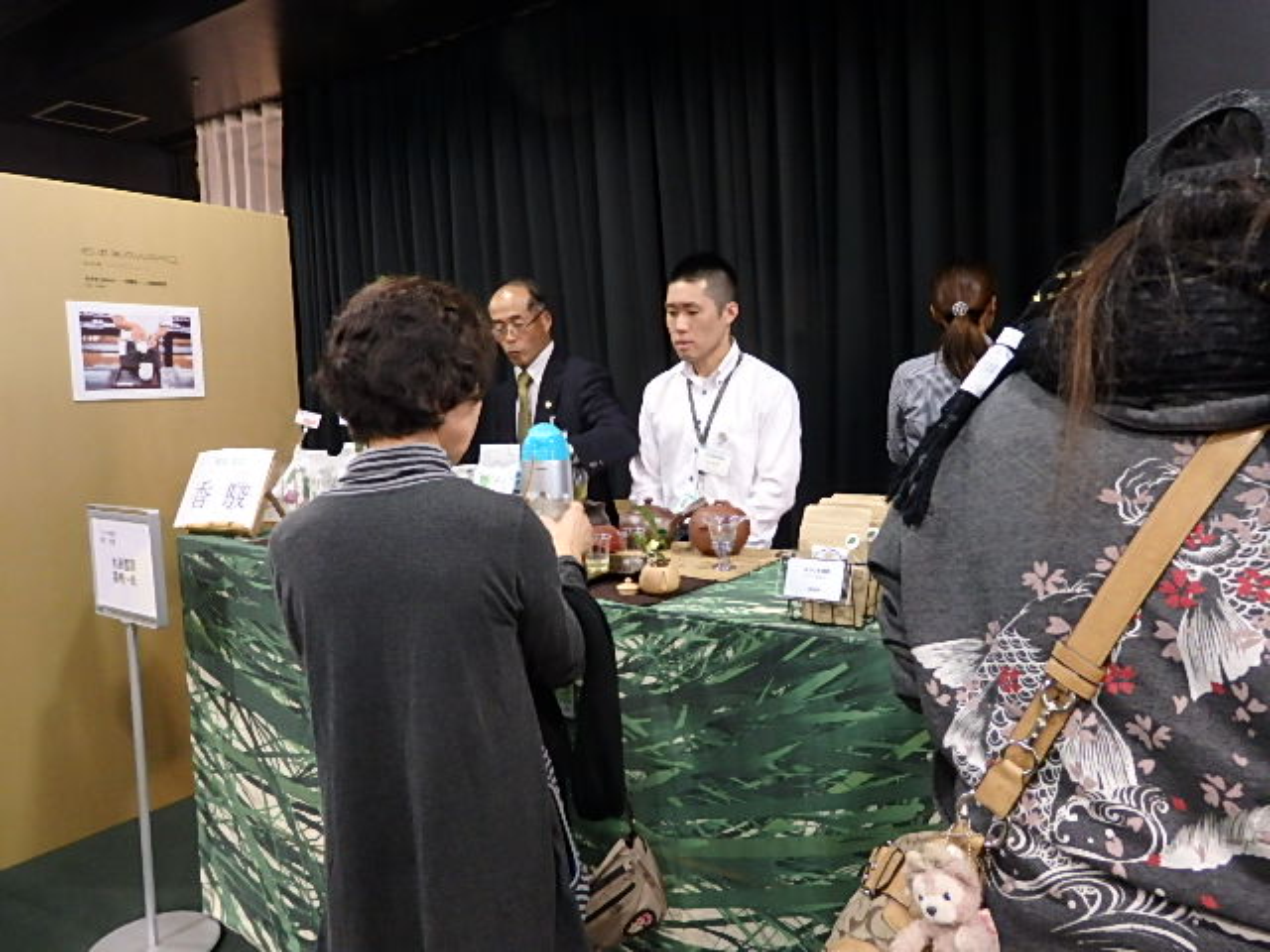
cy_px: 476
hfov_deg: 69.4
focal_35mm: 25
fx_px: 917
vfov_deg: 54.9
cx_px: 635
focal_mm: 4.5
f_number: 3
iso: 500
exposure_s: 1/30
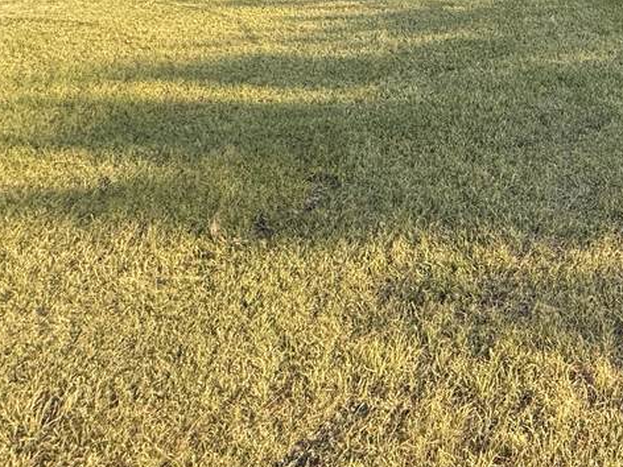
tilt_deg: +1.4
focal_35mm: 38
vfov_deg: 29.7
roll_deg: -0.7
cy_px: -150
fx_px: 684
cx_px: 789
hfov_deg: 35.4
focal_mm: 2.22
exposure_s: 1/638
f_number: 2.2
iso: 50
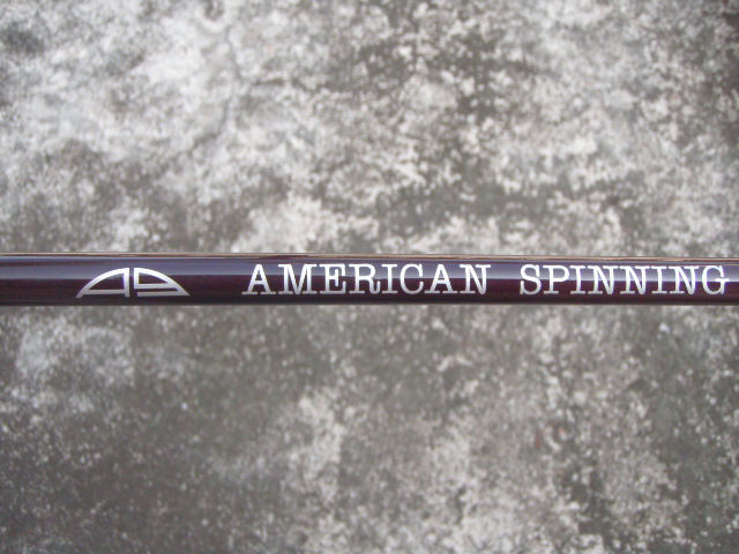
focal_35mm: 51
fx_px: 1089
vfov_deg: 28.6
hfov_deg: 37.5
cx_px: 370
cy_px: 277
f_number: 4
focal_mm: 9.13
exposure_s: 1/320
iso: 200
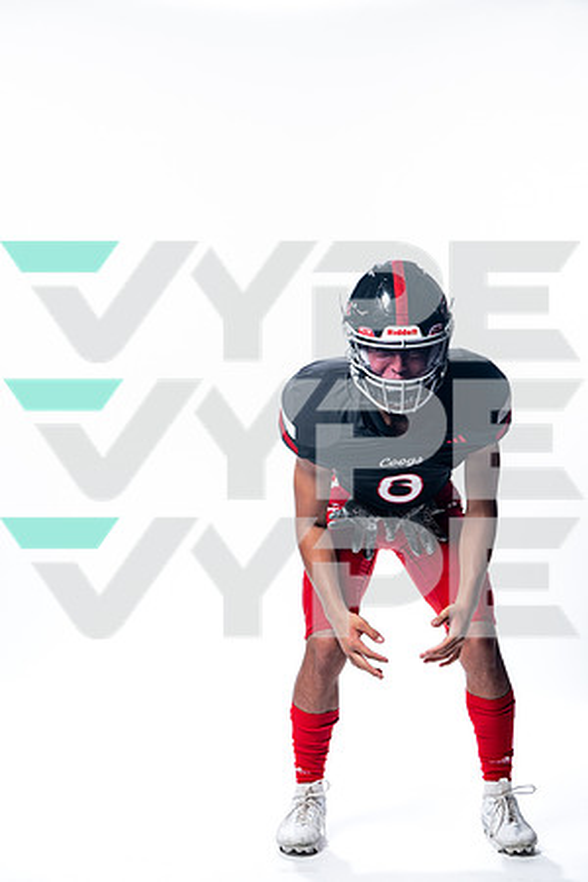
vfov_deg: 23.1
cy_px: 441
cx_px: 294
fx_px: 2156
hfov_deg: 15.5
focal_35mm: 88
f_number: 5.6
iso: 100
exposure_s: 1/250
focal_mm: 88
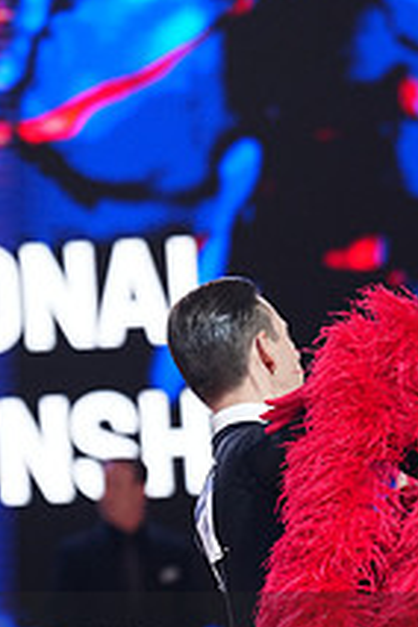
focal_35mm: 322
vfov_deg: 6.4
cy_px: 692
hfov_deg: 4.3
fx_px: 5608
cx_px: 378
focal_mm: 118
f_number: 2.8
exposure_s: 1/500
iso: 2000
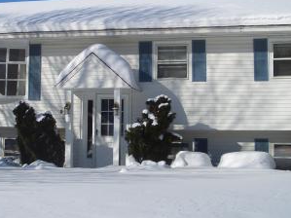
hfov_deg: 28.5
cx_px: 116
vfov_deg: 21.4
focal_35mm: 68
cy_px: 58
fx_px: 571
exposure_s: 1/1000
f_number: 4.3
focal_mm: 5.8
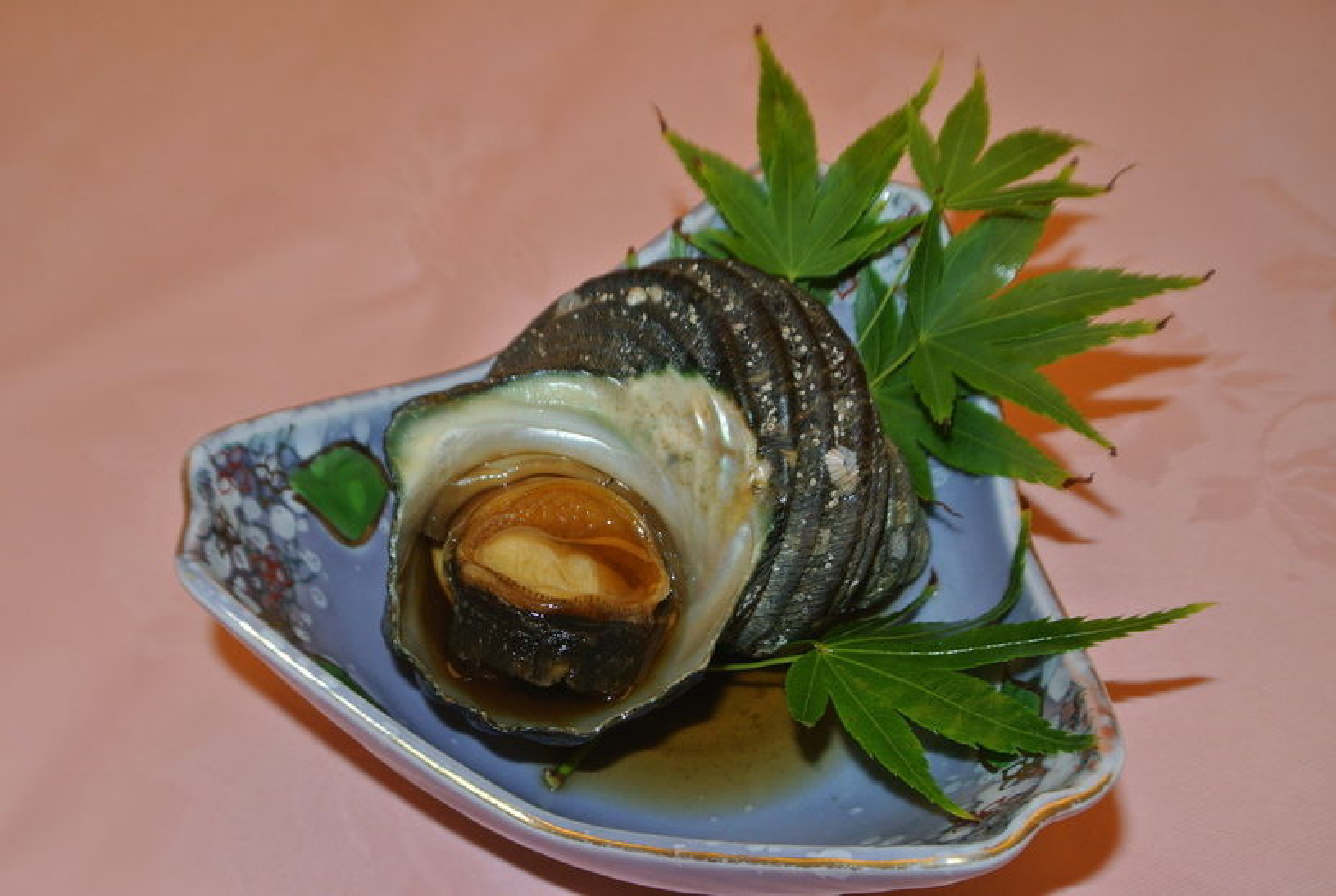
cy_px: 448
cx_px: 668
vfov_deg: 25.2
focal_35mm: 54
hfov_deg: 36.8
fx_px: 2008
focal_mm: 20.3
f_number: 5.6
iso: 200
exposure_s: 1/60
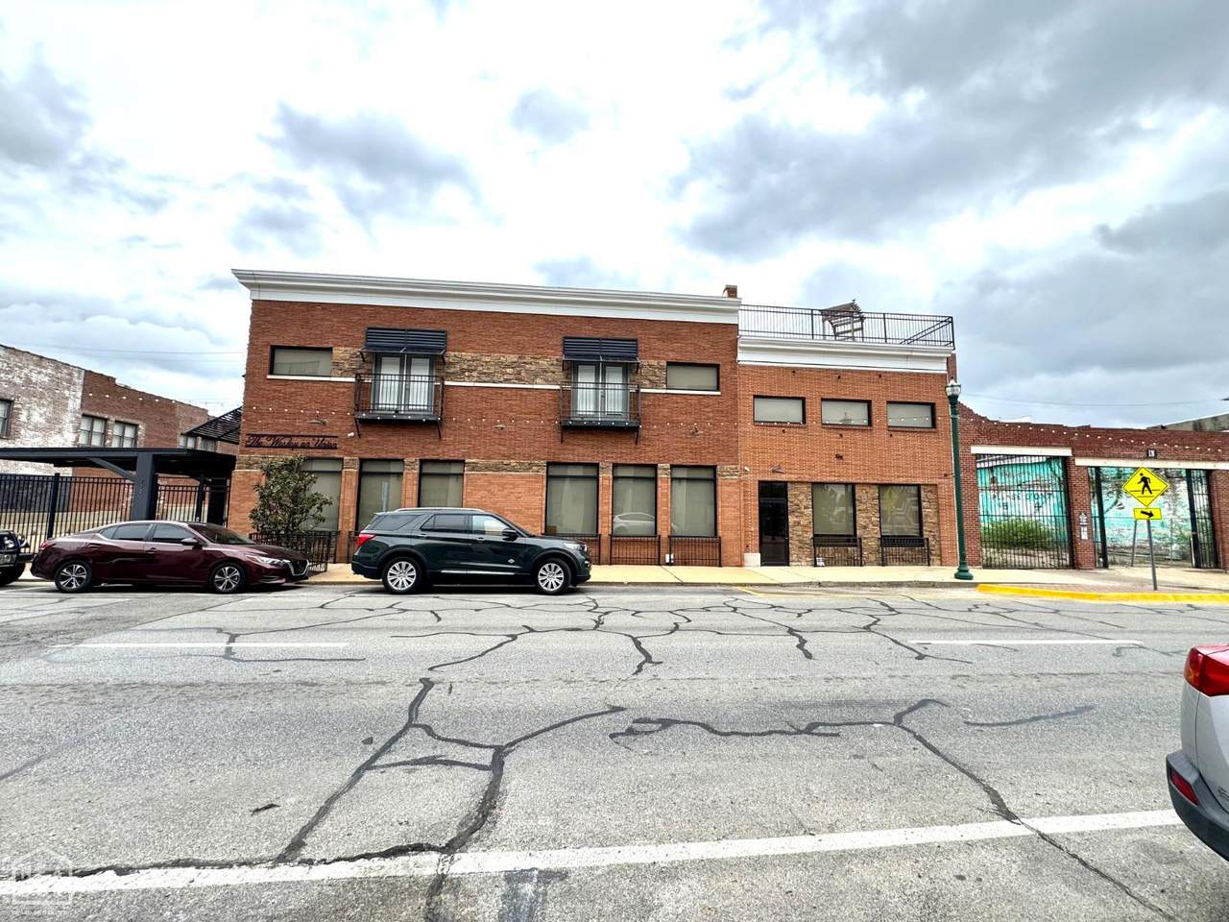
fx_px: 497
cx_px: 614
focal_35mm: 14
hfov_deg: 102.1
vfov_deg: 85.7
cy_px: 461
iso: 50
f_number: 2.2
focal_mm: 2.22
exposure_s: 1/771
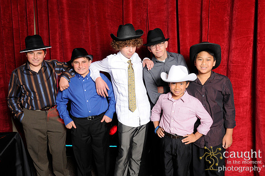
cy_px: 88
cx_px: 132
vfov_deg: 43.5
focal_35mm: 30
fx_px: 221
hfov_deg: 62.0
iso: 400
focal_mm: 20
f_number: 8
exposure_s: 1/60
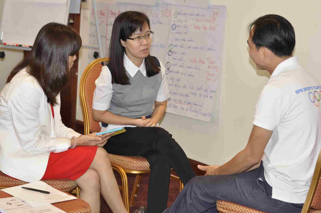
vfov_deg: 18.1
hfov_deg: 27.0
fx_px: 668
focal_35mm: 75
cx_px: 160
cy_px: 106
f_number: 3.5
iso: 500
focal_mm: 50
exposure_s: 1/60
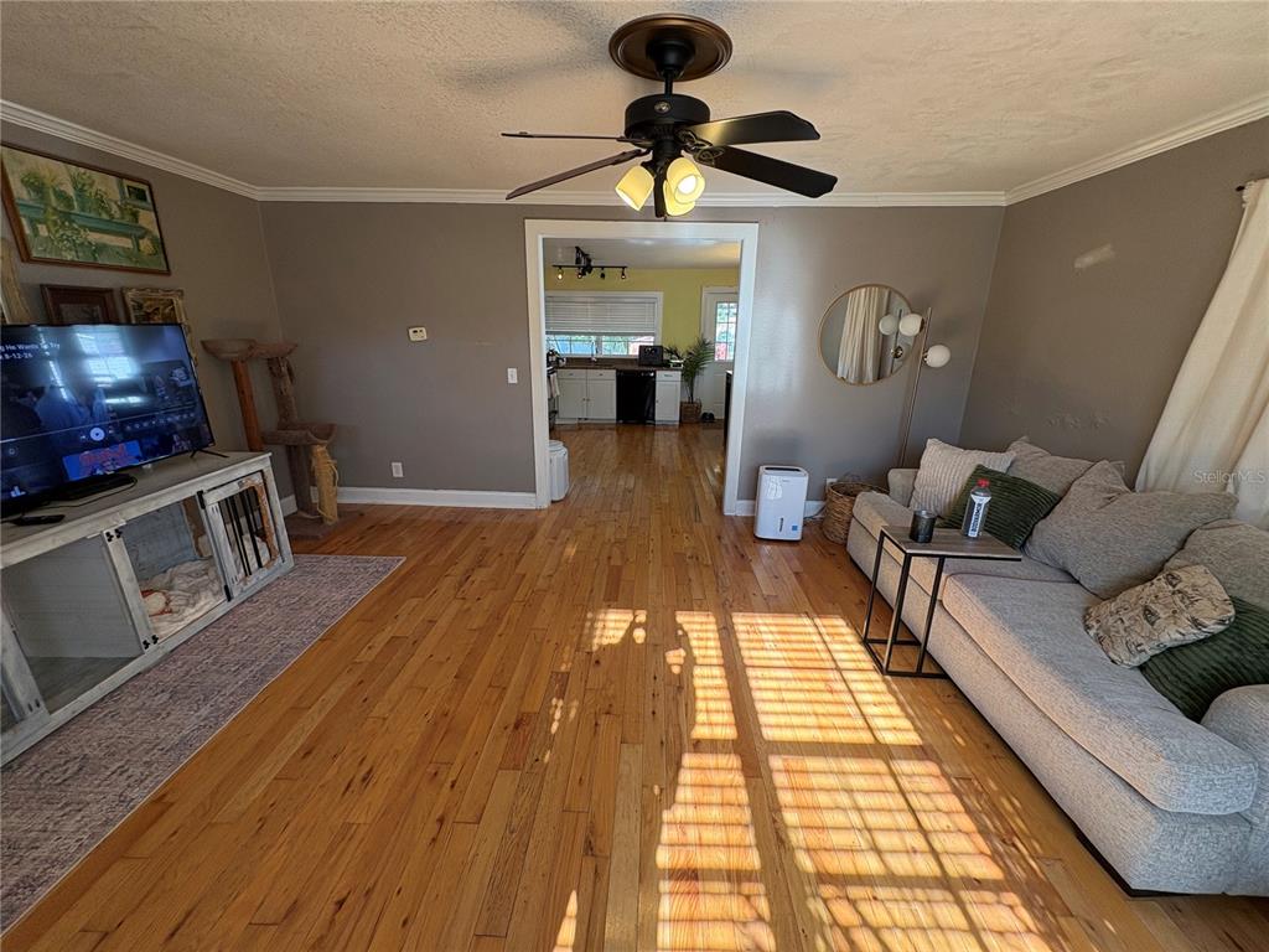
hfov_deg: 102.1
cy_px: 476
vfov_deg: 85.7
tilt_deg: -16.2
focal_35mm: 14
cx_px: 634
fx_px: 513
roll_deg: -0.1
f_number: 2.2
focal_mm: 2.22
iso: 125
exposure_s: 1/120
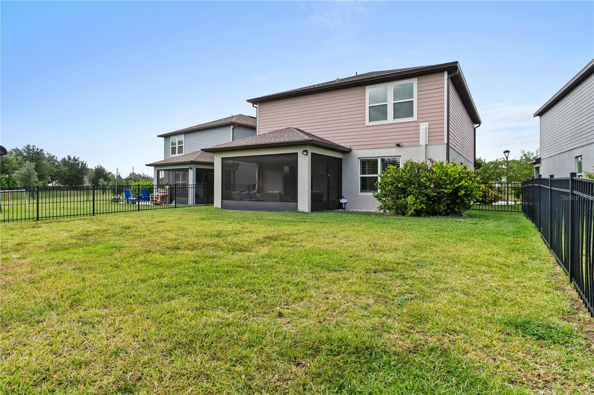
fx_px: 313
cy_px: 198
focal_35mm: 19
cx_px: 297
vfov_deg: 64.5
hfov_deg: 86.9
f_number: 7.1
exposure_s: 1/60
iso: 100
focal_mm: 13
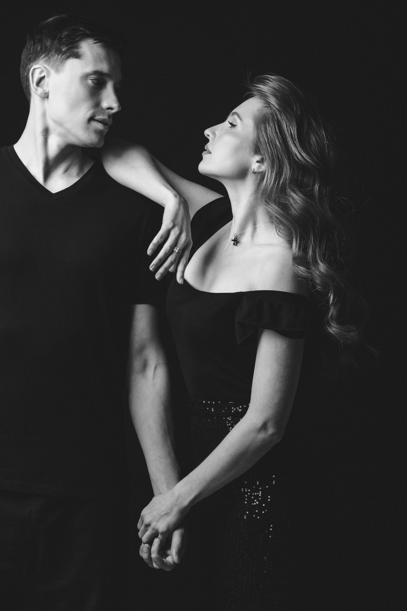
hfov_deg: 19.3
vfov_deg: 28.6
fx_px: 1195
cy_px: 306
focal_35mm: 70
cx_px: 204
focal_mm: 47
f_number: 6.3
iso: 100
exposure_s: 1/200
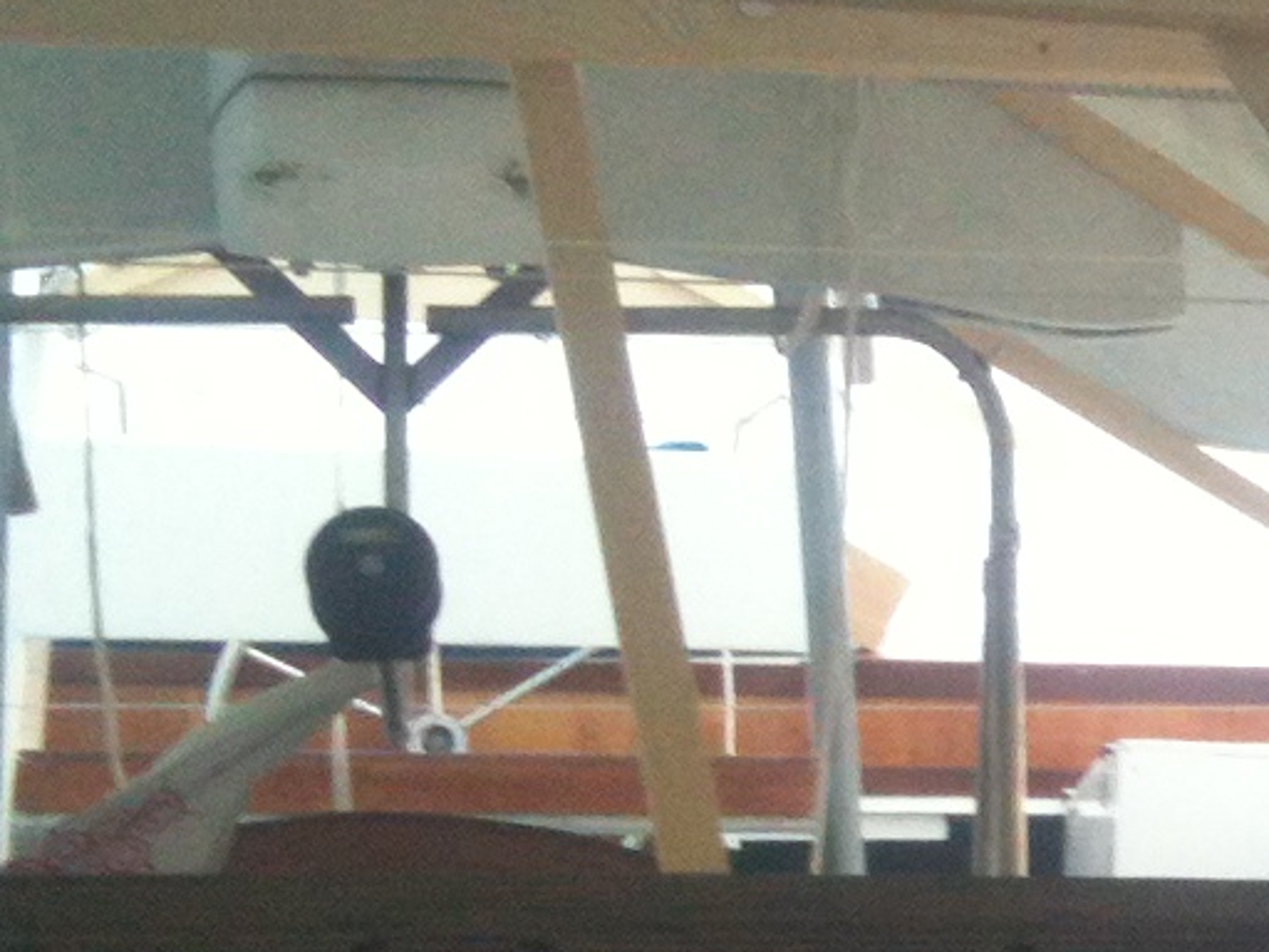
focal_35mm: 140
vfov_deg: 10.4
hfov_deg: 12.8
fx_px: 5132
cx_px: 2295
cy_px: 1103
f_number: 2.8
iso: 100
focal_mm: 3.85
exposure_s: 1/100
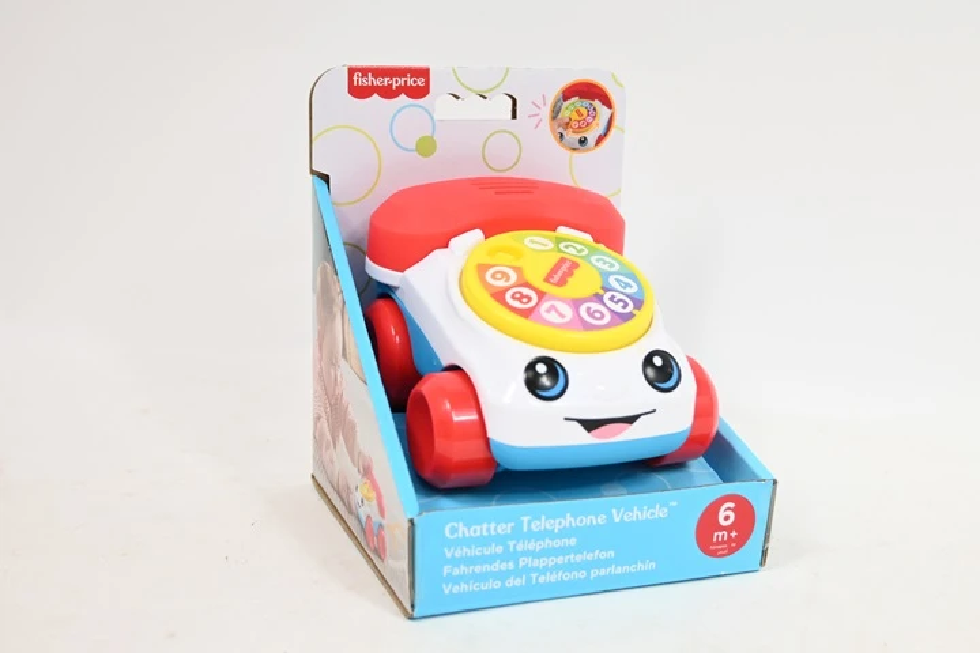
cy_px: 326
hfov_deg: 43.0
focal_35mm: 46
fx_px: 1245
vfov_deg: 29.4
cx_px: 490
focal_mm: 30.5
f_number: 4.8
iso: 500
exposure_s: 1/125
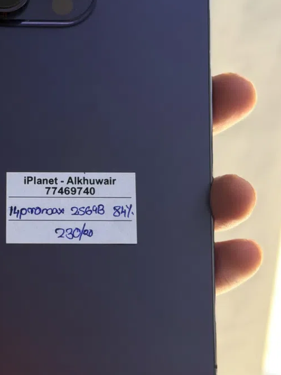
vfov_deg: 20.0
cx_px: 39
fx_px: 1060
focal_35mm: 98
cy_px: 154
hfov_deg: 15.0
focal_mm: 6.76
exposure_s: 1/100
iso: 80
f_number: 1.78
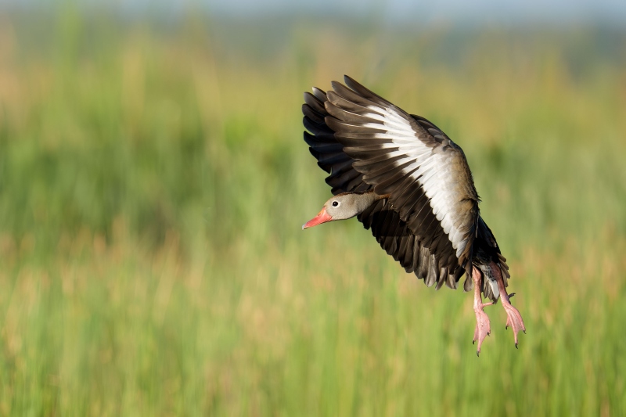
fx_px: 10431
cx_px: 313
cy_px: 208
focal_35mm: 600
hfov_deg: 3.4
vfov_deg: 2.3
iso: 1600
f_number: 4.5
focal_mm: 400
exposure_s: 1/4000
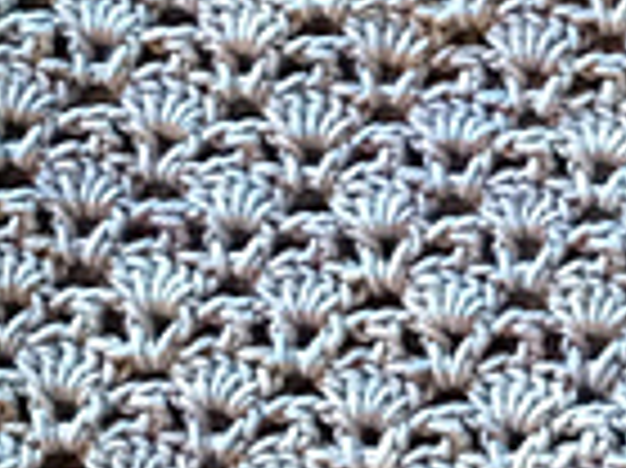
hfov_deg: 12.8
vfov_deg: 9.7
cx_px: 667
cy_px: 212
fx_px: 2746
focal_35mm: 152
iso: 400
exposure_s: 1/15
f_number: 2.4
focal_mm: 4.13
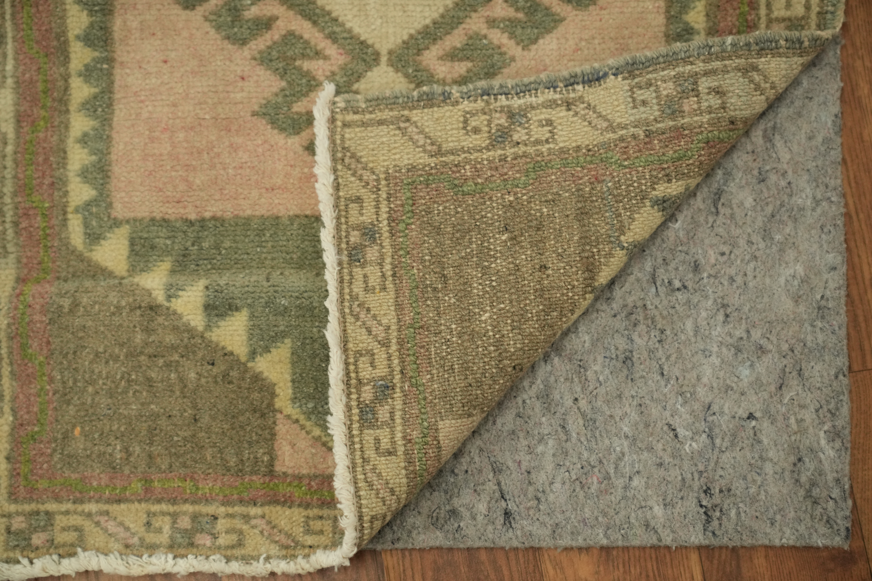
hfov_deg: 28.8
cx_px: 436
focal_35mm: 70
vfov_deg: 19.5
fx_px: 1695
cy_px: 290
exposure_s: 1/125
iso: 2000
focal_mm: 70
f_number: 3.2
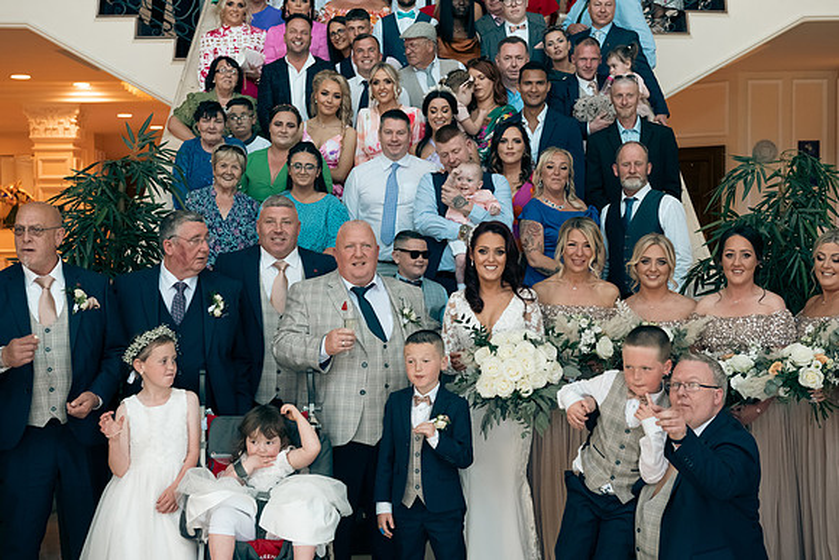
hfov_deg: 33.4
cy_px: 280
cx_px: 420
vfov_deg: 22.6
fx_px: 1399
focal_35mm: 60
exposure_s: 1/160
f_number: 5.6
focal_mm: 60
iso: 1600
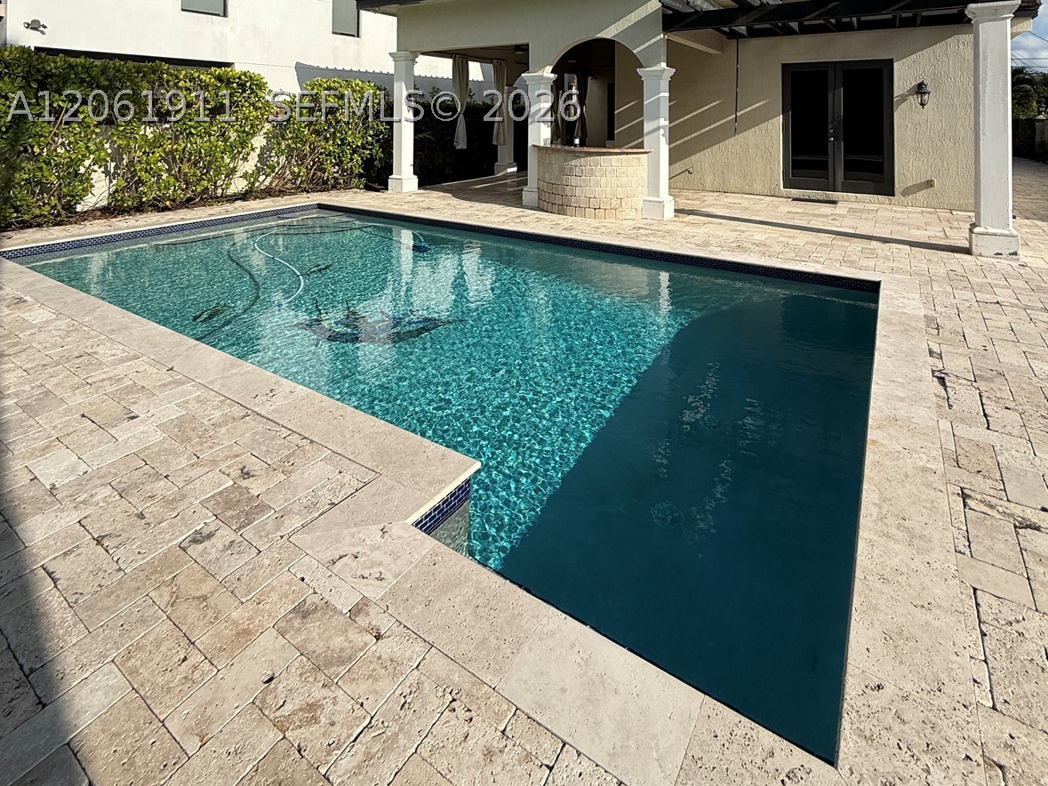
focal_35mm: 19
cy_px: 107
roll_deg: -1.0
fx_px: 575
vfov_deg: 60.2
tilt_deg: +1.9
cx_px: 530
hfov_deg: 84.7
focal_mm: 2.22
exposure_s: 1/2611
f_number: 2.2
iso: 50
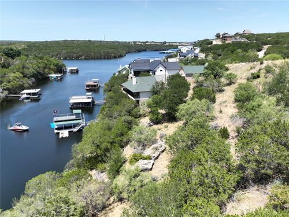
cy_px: 108
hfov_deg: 71.6
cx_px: 144
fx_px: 200
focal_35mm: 24
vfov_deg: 56.8
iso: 100
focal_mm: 12.29
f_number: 2.8
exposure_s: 1/1250
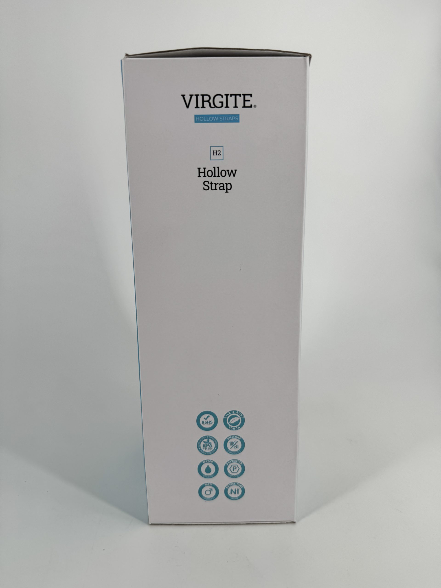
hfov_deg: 56.8
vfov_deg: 71.6
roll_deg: +0.5
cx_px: 220
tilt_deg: -12.5
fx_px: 408
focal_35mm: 24
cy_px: 294
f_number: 1.78
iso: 80
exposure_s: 1/1767
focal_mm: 6.76
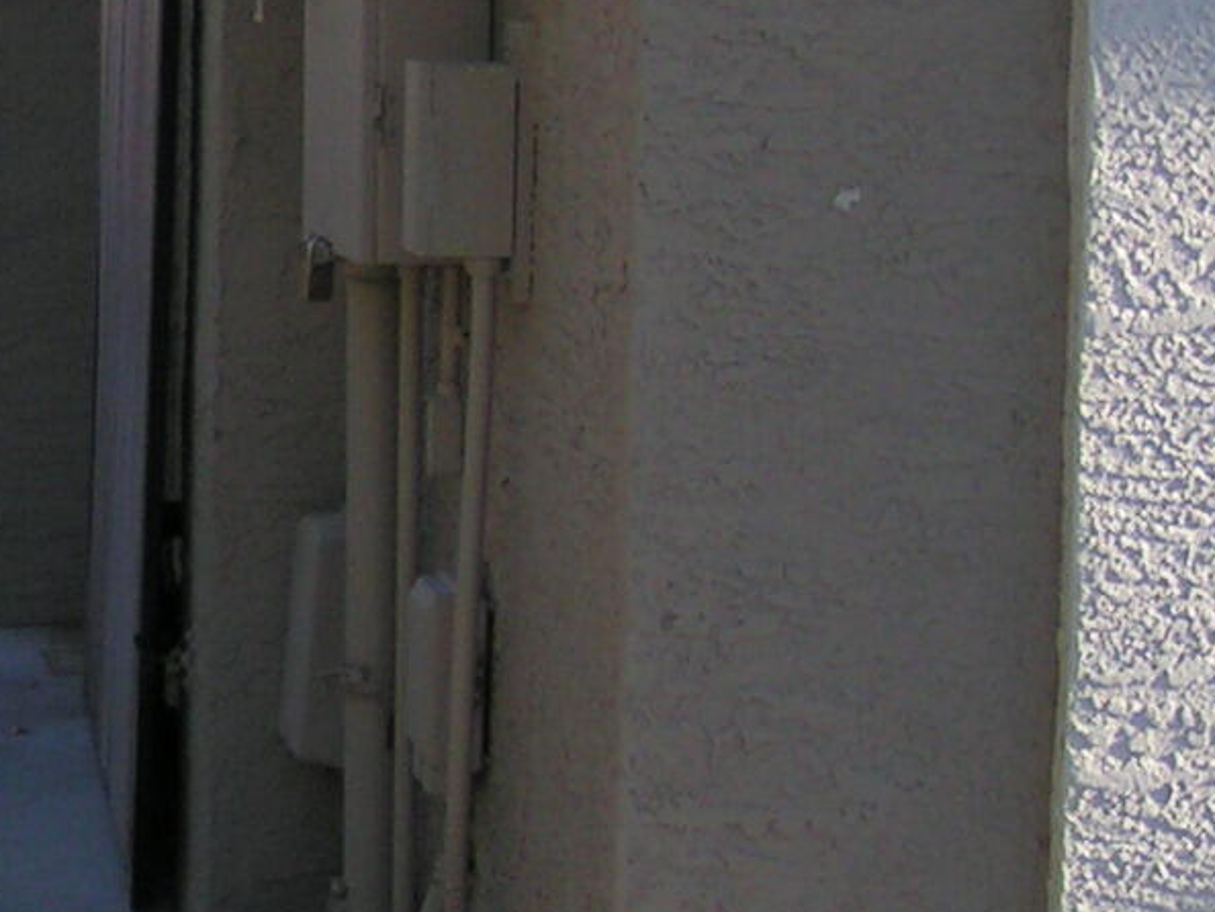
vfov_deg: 11.3
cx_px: -489
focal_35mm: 131
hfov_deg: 14.3
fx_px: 4600
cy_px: 284
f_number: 2.8
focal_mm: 5.8
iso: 50
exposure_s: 1/640
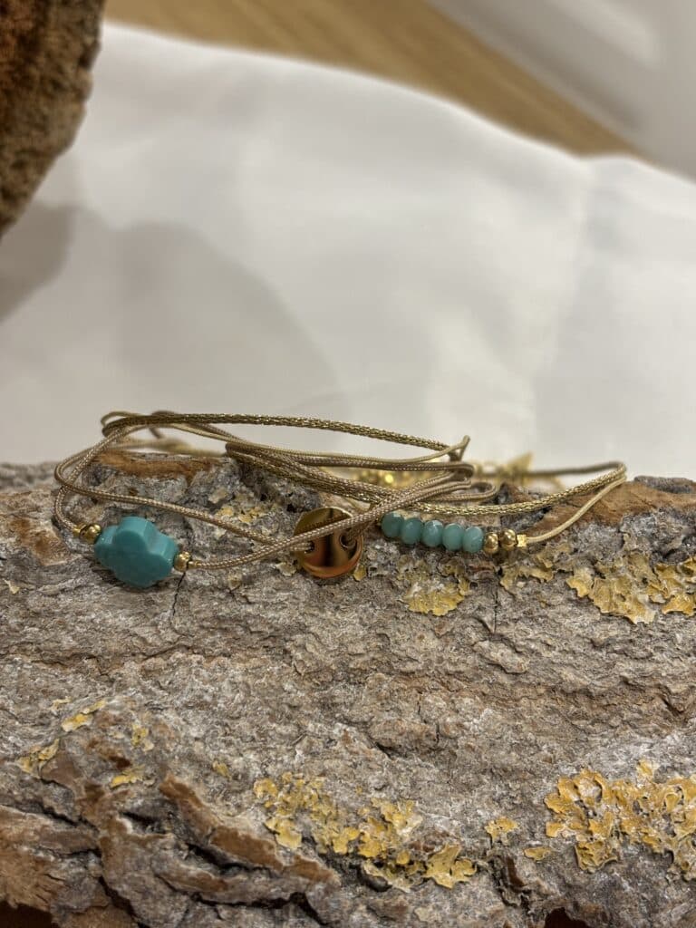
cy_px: 464
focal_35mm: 52
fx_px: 1394
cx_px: 348
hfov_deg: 28.0
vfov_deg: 36.8
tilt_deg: -46.9
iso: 32
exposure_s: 1/50
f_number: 1.6
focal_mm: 5.96
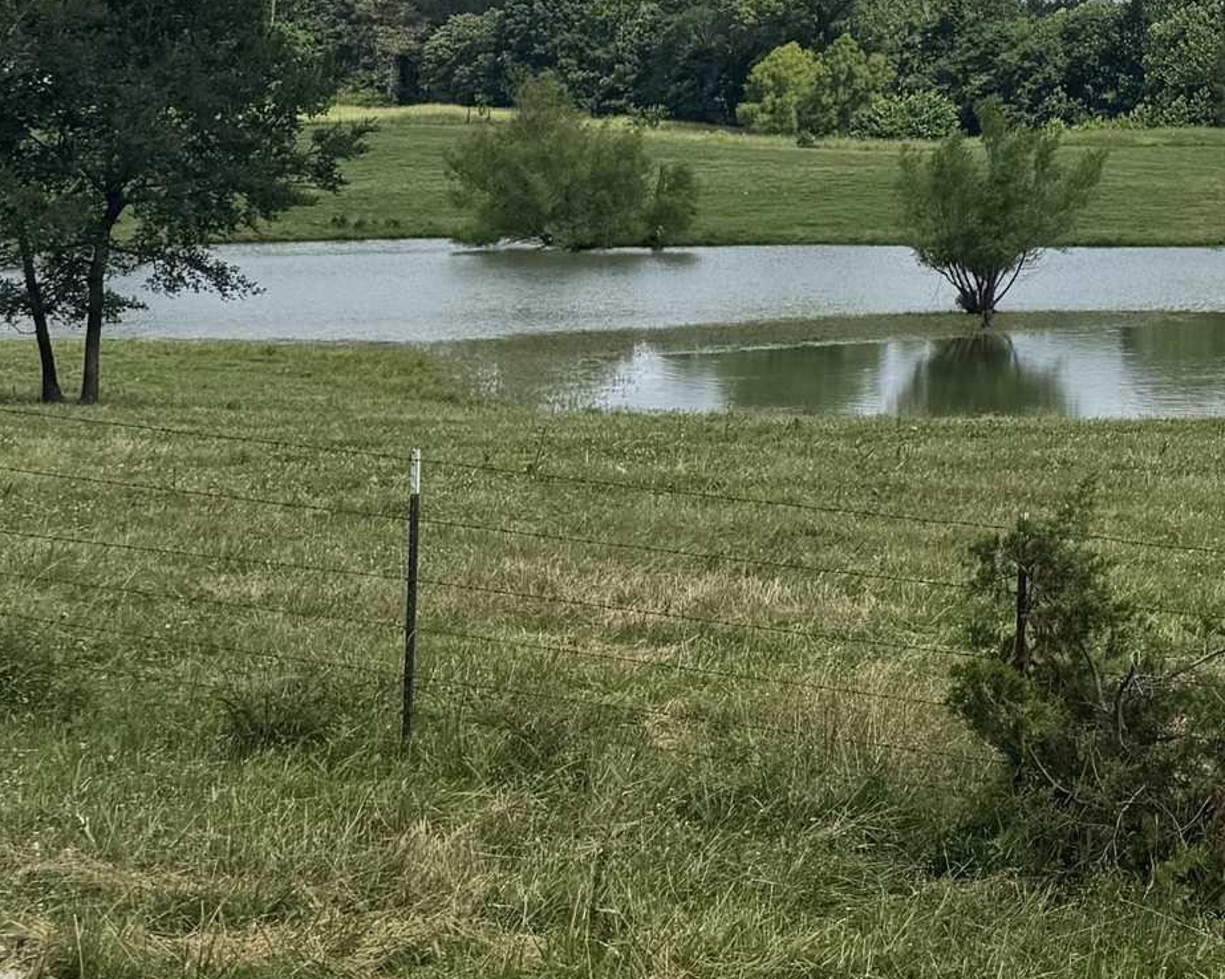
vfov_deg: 18.7
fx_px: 2827
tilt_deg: +4.5
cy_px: -147
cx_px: 1843
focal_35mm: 78
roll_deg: +0.0
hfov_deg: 20.8
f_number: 1.78
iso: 80
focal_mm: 6.76
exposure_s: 1/7092
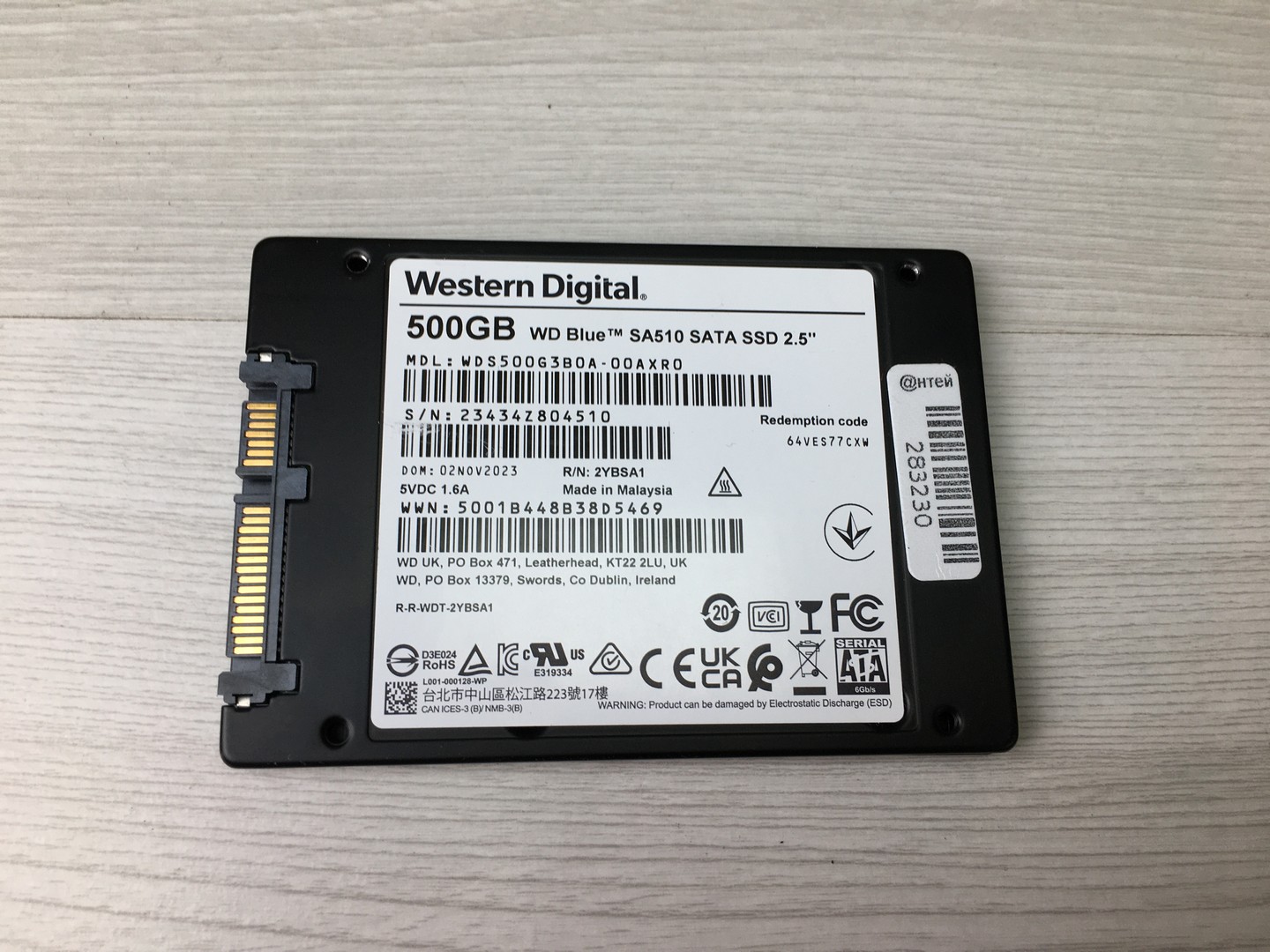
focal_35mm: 29
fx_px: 1064
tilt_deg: -76.1
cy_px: 476
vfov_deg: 48.2
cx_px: 635
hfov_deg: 61.7
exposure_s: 1/100
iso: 25
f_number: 2.2
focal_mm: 4.15
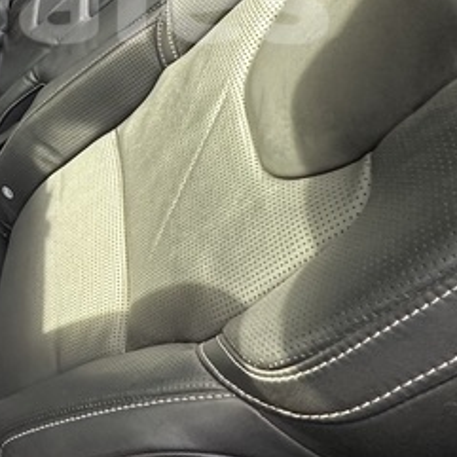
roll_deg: +3.0
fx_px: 612
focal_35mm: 41
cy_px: 0
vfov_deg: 36.7
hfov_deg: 26.1
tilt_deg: -38.2
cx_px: -271
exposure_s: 1/96
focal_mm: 2.22
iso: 320
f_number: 2.2
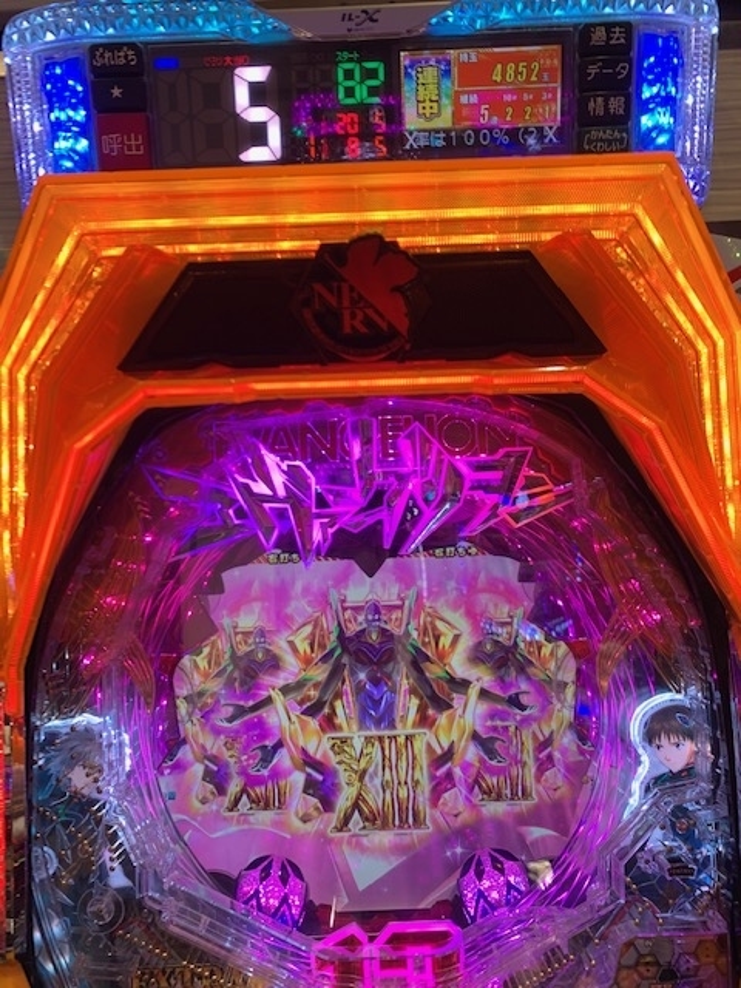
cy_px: 494
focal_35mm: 26
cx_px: 370
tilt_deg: +4.0
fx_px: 742
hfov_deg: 53.1
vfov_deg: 67.3
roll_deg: +0.9
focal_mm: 4.25
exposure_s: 1/89
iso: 50
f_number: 1.8
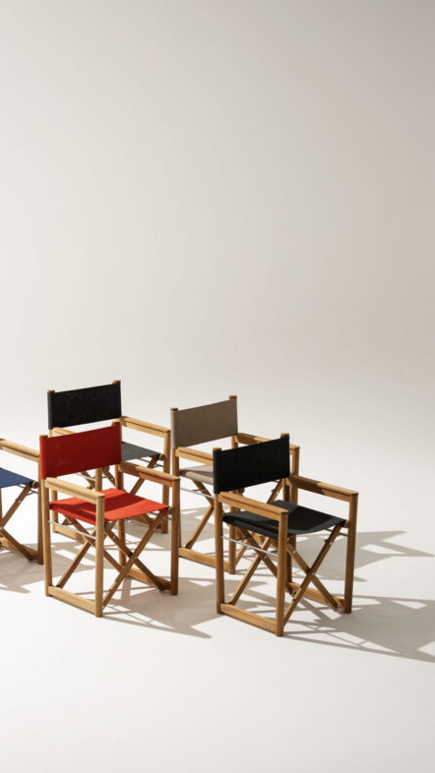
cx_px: 144
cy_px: 392
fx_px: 1477
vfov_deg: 29.4
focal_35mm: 72
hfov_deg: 16.7
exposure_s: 1/160
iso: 100
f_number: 8
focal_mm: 60
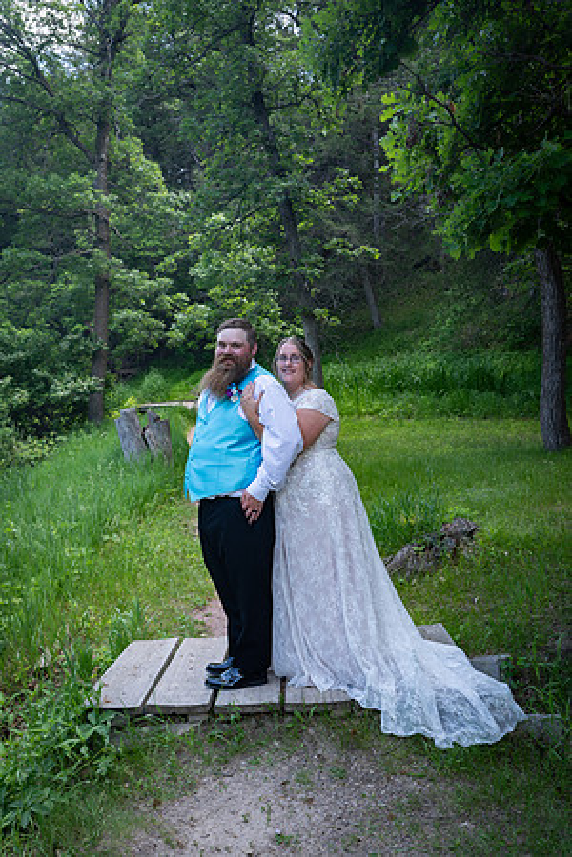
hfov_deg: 37.9
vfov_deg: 54.4
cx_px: 286
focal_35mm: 35
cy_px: 428
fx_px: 834
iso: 100
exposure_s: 1/125
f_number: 5
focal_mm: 35
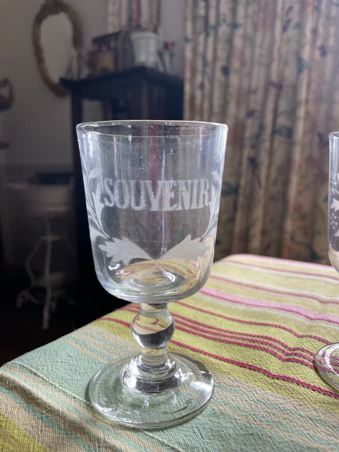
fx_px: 339
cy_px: 226
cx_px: 170
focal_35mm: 26
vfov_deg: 67.3
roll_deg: +0.4
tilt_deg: -9.1
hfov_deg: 53.1
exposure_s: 1/115
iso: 125
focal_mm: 4.2
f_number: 1.6
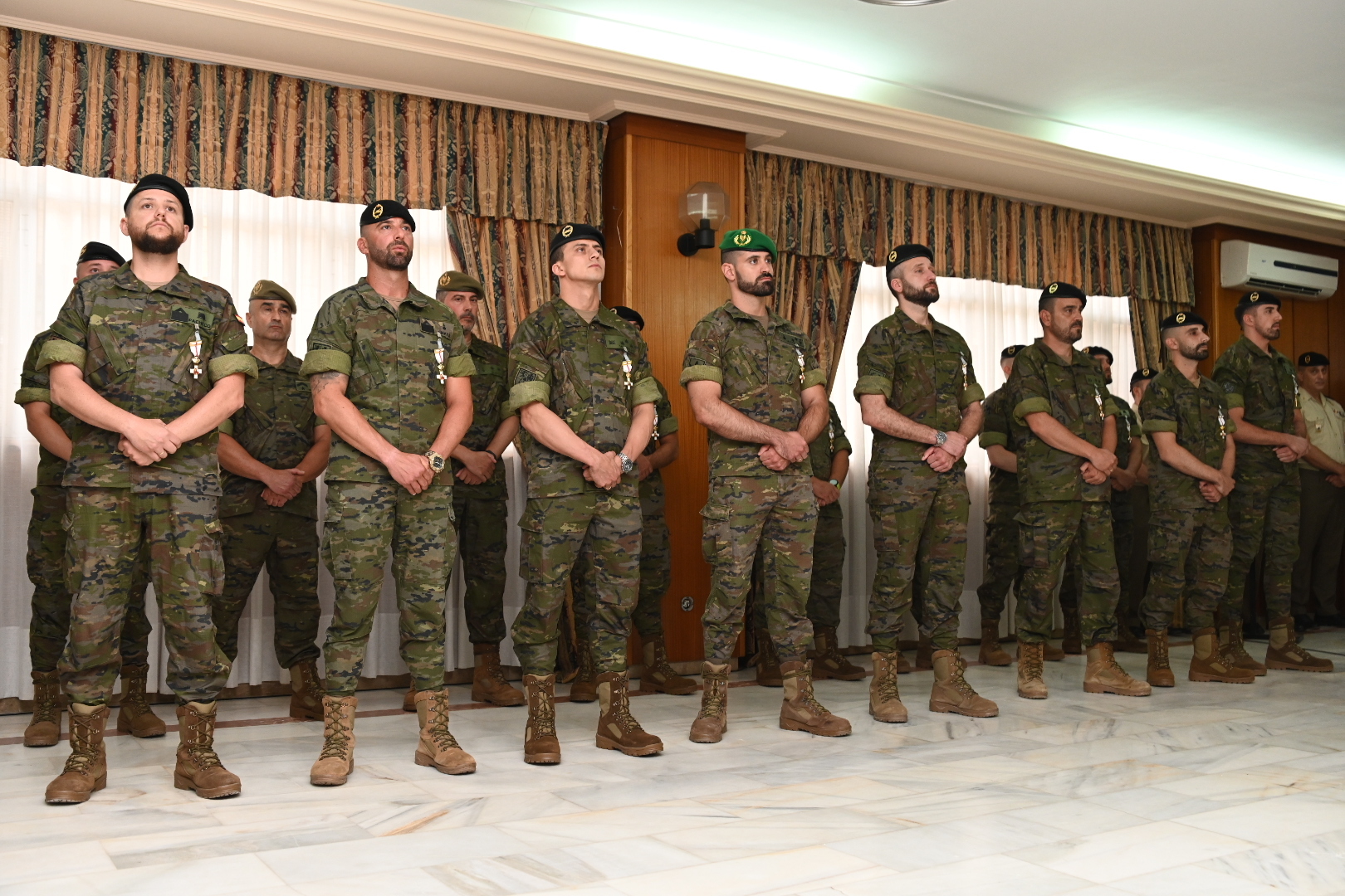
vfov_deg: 37.9
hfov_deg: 54.4
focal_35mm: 35
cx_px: 672
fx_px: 1308
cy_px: 448
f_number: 5
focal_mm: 35
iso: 2000
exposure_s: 1/200
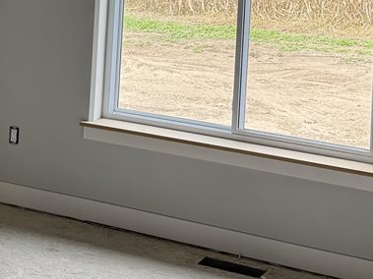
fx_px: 873
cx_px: 189
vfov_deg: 17.2
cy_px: -77
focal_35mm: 81
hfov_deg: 24.1
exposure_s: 1/230
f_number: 1.78
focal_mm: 6.76
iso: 80
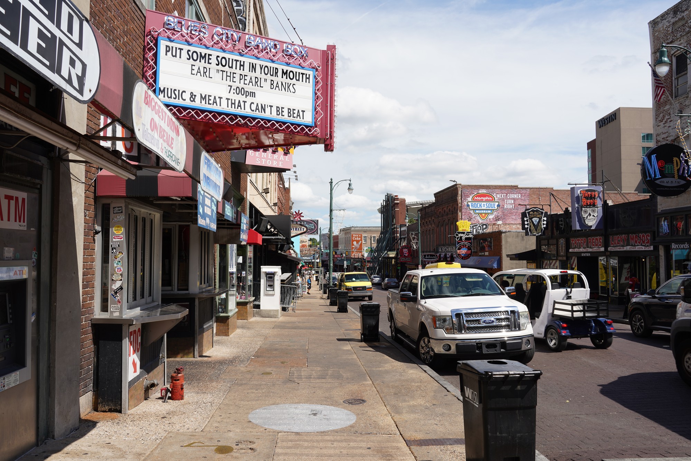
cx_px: 346
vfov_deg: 46.4
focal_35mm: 28
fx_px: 537
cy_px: 230
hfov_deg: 65.5
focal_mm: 28
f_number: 14
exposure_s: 1/100
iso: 100
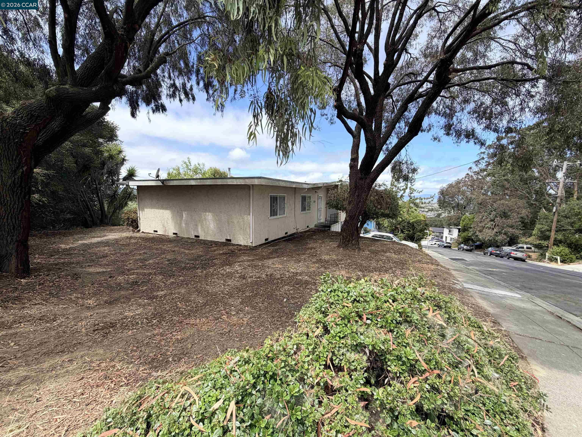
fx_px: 235
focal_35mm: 14
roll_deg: -1.7
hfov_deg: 102.1
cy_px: 218
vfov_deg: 85.7
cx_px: 291
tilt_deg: -3.8
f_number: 2.2
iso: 40
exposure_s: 1/770
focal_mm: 2.22
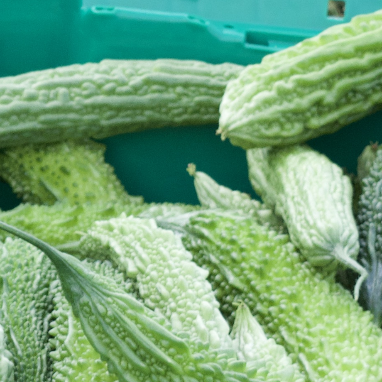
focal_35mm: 399
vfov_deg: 4.4
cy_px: 90
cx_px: -291
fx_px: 4982
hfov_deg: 4.4
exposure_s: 1/200
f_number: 7.1
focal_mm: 48
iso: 400
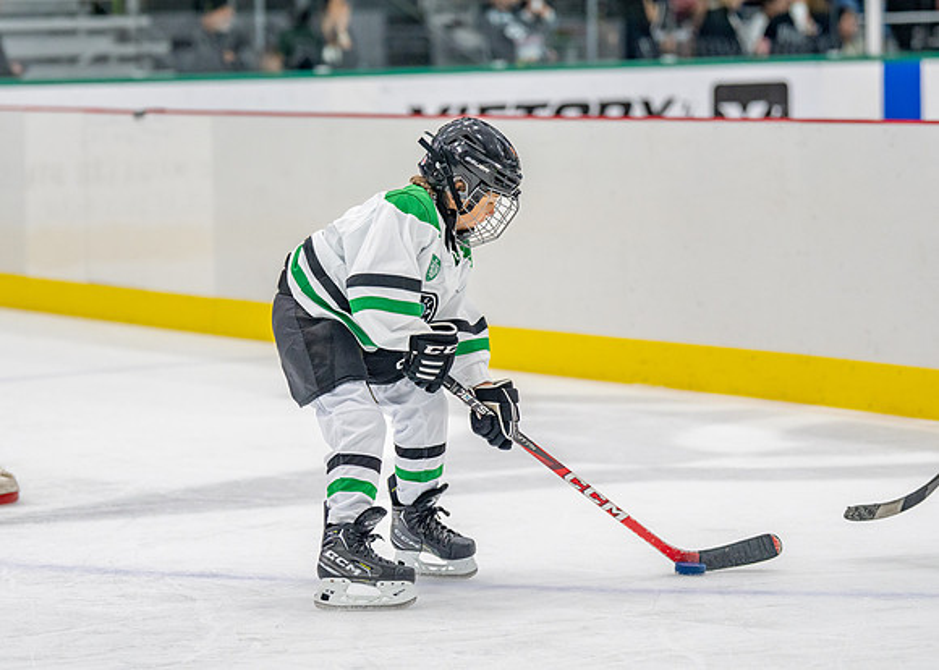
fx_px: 4613
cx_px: 366
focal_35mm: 173
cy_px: 250
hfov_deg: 11.6
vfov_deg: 8.3
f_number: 2.8
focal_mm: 122
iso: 1000
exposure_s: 1/1600
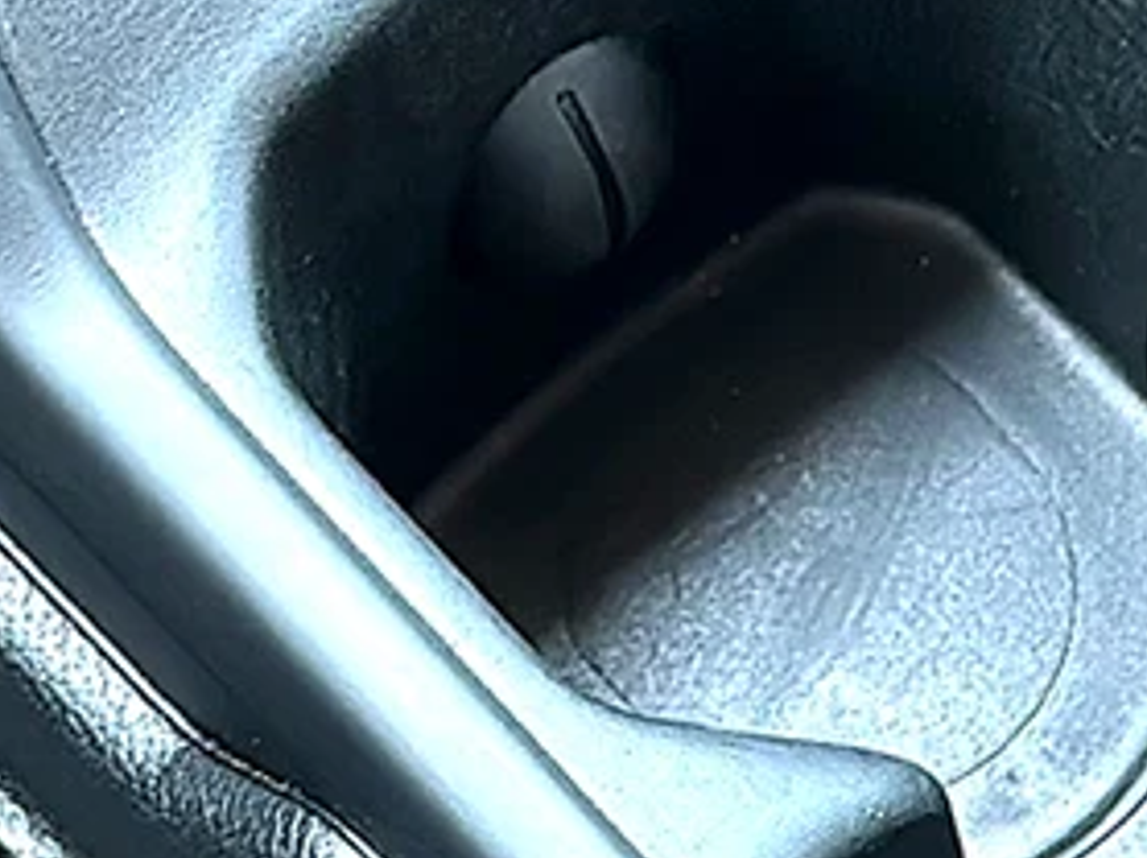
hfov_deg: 16.8
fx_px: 3840
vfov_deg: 12.7
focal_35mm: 116
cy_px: 732
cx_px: 978
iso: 200
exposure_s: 1/40
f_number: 1.78
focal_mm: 6.86
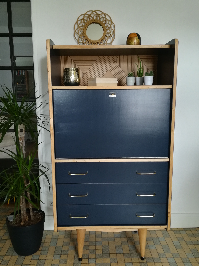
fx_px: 238
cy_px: 133
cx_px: 100
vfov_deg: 58.4
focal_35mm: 31
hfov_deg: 45.4
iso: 200
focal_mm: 3.83
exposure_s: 1/33.3
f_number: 2.2
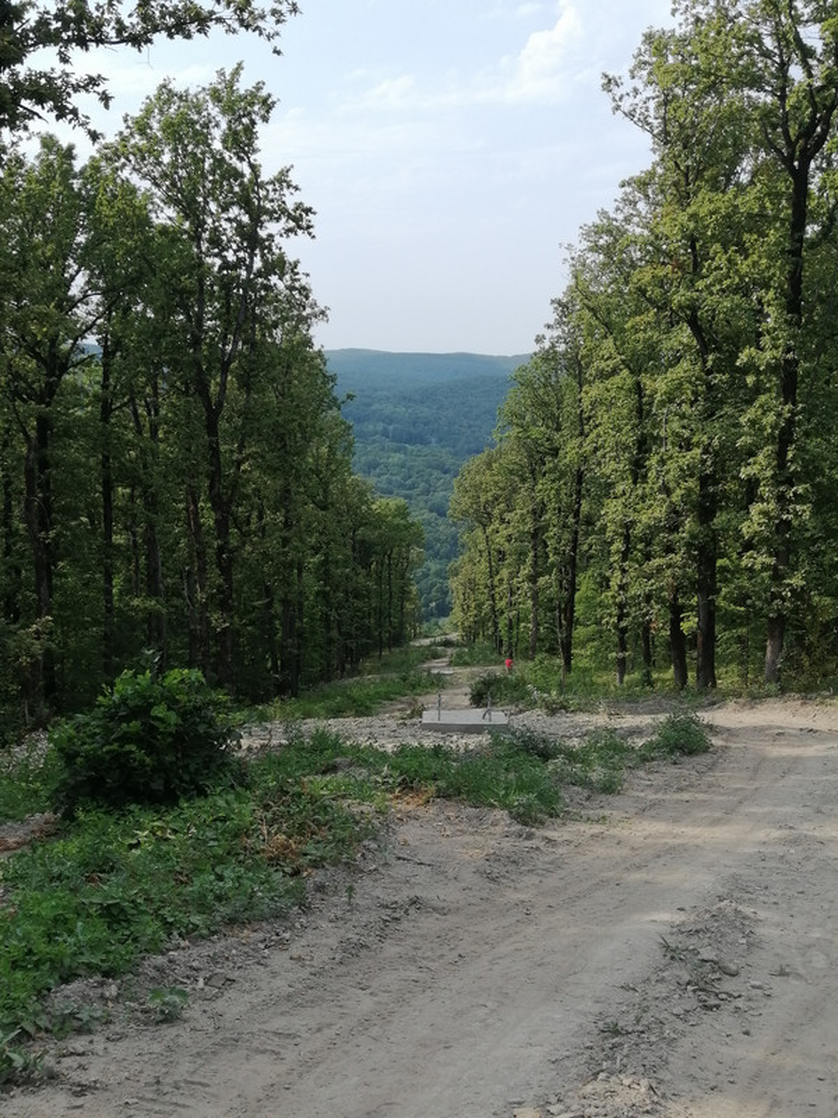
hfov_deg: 36.0
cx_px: 419
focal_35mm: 40
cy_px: 559
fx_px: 1291
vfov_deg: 46.8
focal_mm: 3.88
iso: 50
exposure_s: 1/1129
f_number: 1.8
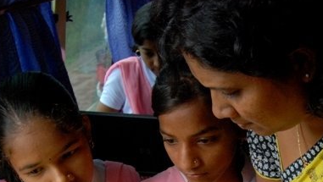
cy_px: 222
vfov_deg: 17.4
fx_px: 566
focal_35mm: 66
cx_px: 231
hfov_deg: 31.4
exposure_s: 1/160
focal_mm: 20
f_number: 6.3
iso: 640
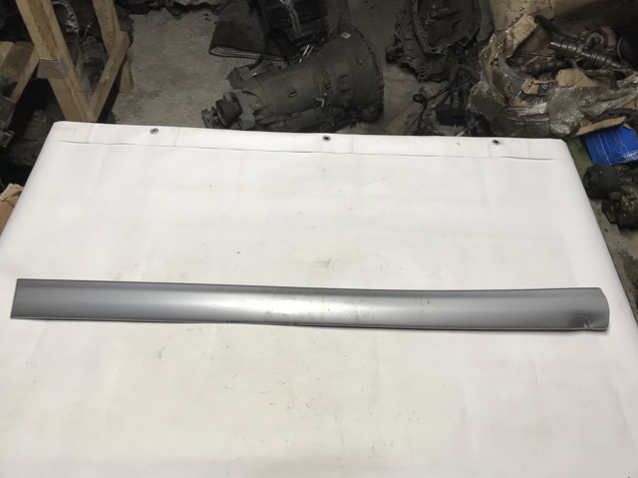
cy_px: 239
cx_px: 319
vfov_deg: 49.7
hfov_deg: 63.5
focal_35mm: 28
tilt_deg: -52.9
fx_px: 516
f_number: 1.8
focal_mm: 3.99
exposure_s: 1/50
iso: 32
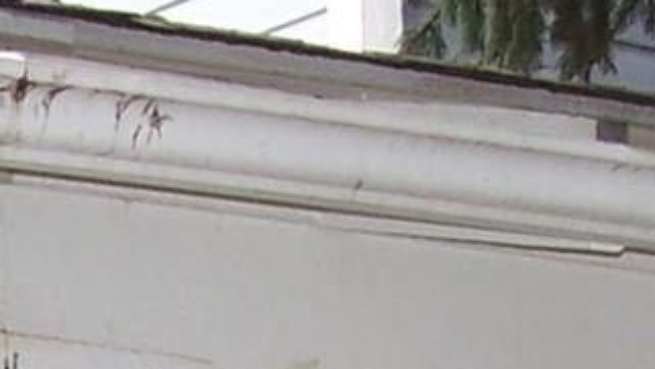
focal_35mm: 264
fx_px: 4588
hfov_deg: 8.1
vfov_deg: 4.4
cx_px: -99
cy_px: 1101
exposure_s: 1/125
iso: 80
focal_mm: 6.3
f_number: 2.8
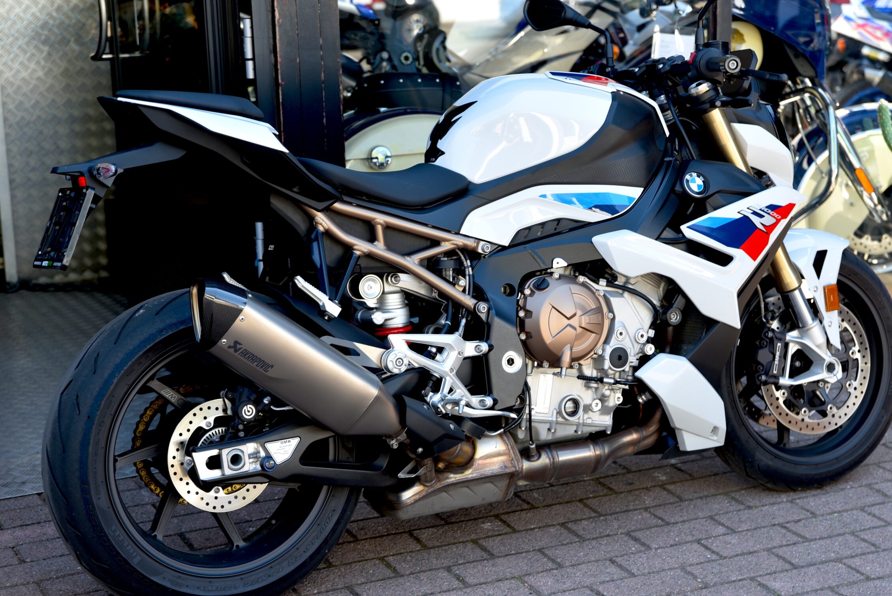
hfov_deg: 28.8
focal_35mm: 70
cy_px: 293
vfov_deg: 19.5
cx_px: 467
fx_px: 1735
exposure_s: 1/60
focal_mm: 62
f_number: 4
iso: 100
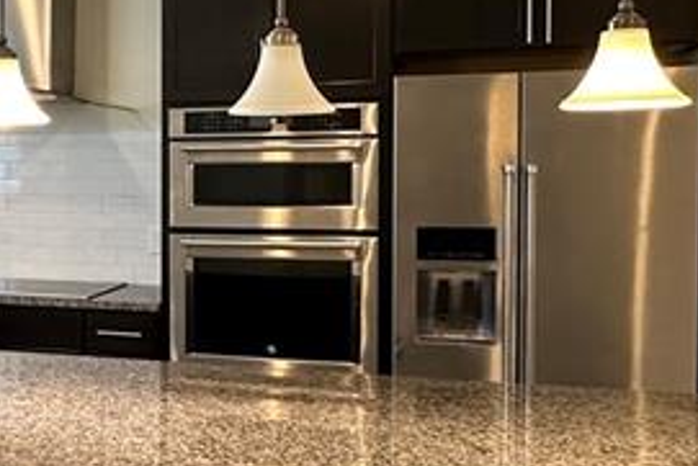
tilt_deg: -1.7
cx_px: 36
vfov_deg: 24.6
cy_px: 214
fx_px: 1067
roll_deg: +0.2
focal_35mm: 55
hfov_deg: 33.8
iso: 250
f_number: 2.2
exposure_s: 1/60
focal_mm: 2.22
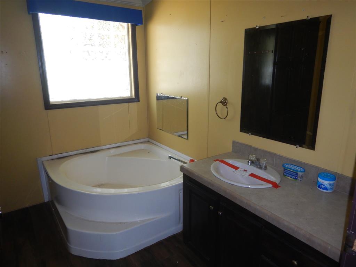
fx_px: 247
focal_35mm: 24
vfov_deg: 56.8
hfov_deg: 71.6
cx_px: 178
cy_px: 134
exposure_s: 1/30
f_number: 2.8
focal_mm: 4.3
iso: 200
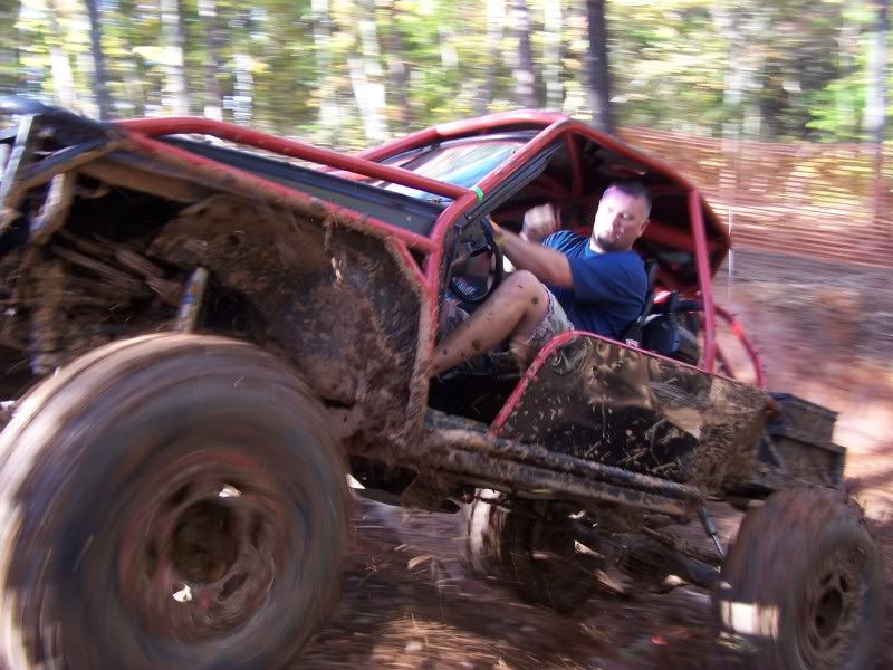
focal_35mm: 38
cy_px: 335
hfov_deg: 49.0
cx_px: 446
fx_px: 980
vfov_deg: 37.7
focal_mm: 6.3
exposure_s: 1/30
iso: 80
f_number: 2.8
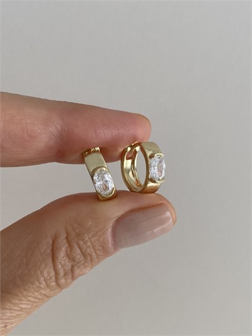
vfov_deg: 69.4
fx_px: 243
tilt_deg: -11.6
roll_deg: +0.9
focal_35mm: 25
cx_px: 126
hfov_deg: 54.9
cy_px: 168
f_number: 1.8
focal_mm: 4.25
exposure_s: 1/387
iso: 32
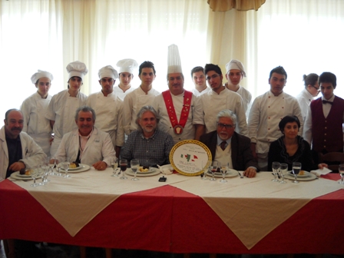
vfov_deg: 35.1
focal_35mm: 41
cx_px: 172
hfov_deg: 45.8
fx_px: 407
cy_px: 129
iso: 175
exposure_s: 1/60
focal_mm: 6.72
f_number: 3.1
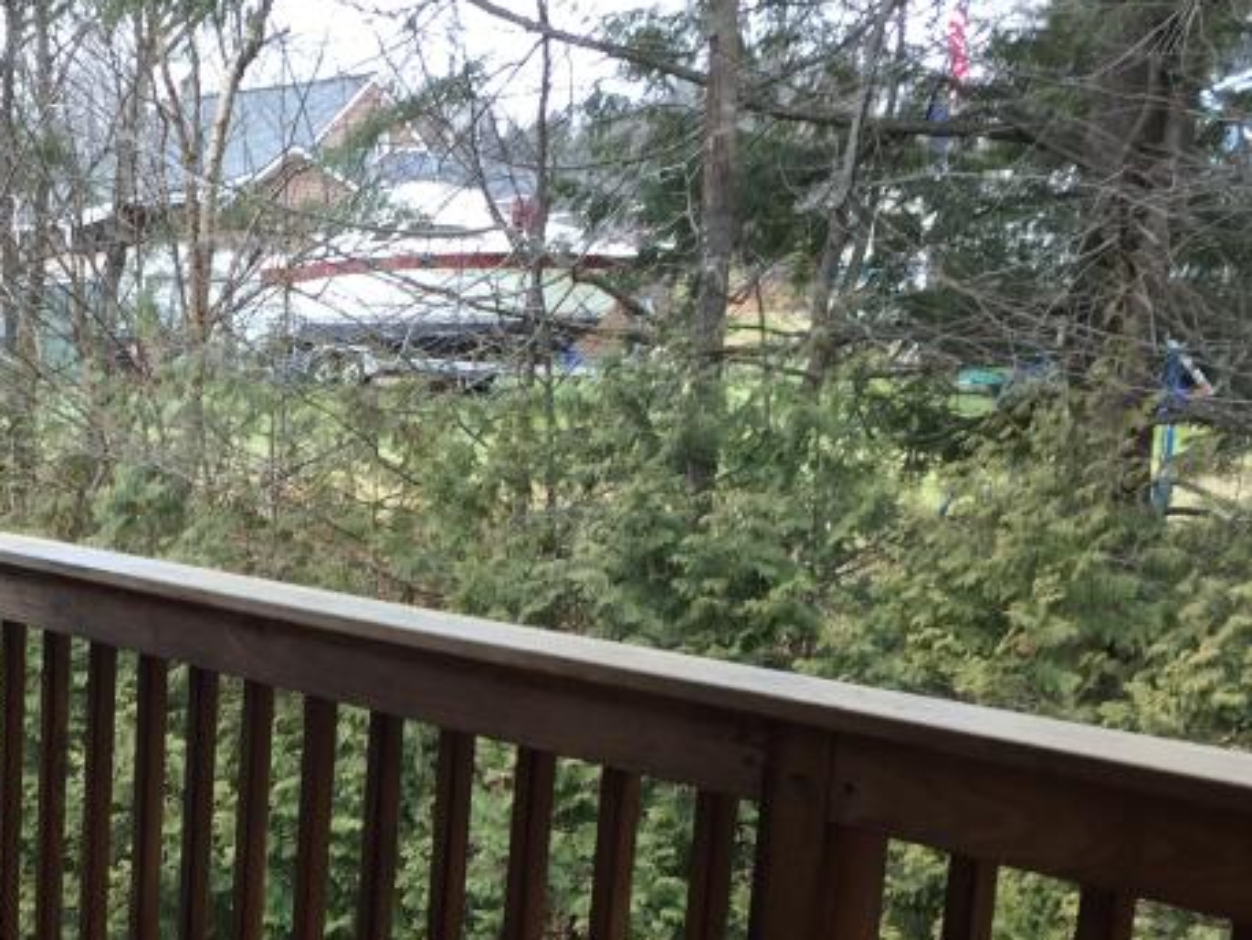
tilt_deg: -12.0
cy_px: 866
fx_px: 2352
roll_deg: -1.6
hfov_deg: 28.6
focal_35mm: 65
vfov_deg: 22.0
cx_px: 115
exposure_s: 1/120
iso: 50
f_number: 2.2
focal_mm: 4.15
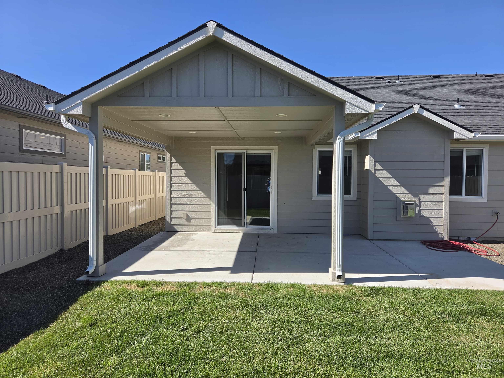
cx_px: 252
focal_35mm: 23
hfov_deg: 73.9
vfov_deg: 58.9
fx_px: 335
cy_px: 189
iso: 80
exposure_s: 1/3300
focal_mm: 5.4
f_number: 1.8
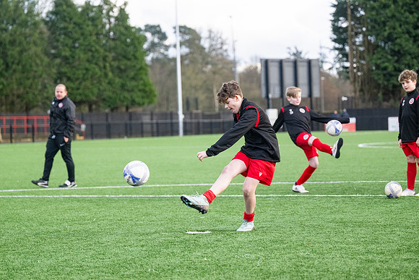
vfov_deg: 11.4
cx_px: 210
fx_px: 1397
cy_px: 140
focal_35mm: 120
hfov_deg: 17.1
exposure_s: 1/2000
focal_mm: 120
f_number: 4
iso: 2000
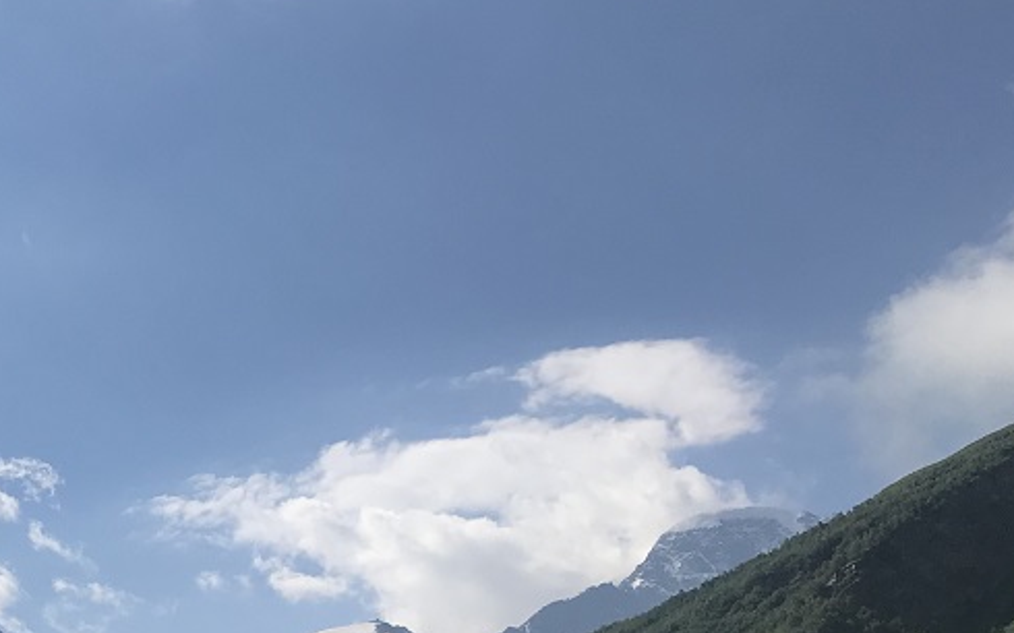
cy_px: 705
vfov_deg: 20.0
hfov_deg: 31.6
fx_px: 1713
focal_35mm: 62
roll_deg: -3.2
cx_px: 118
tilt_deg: +12.7
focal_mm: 3.99
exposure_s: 1/6410
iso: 20
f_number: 1.8
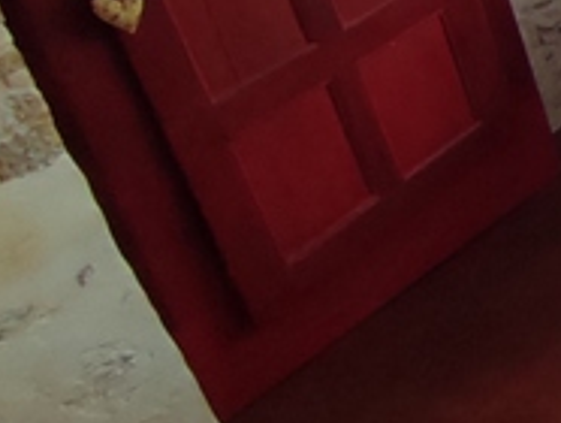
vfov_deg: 15.8
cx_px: 1387
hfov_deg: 14.2
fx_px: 1396
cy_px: -207
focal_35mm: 86
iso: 122
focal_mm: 1.65
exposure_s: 1/100
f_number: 2.2
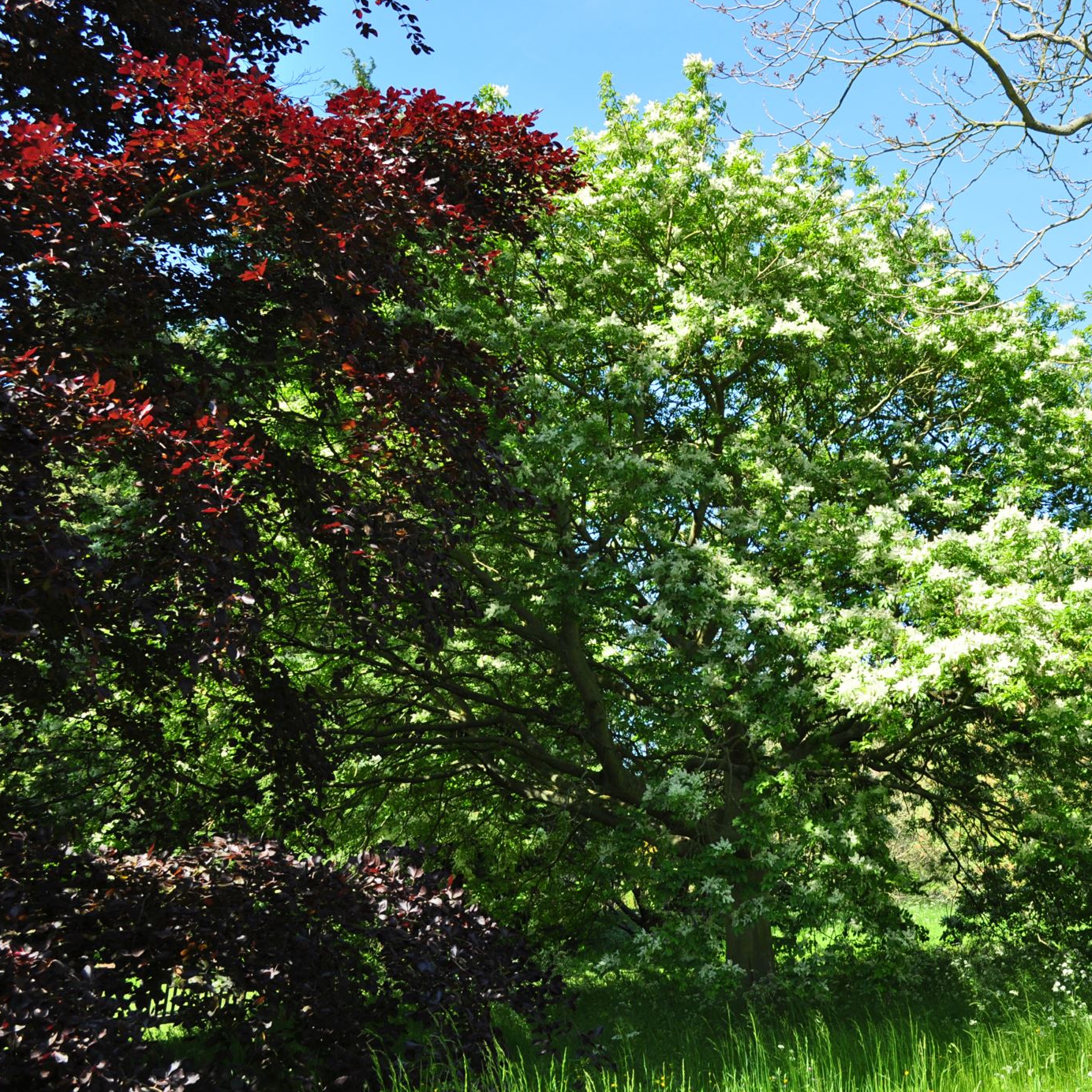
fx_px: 1535
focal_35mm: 43
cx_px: 742
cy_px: 539
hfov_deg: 38.6
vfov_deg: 39.2
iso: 200
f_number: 8
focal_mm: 22
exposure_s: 1/200
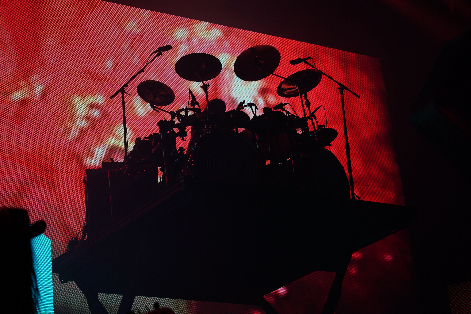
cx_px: 236
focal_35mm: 105
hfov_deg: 19.5
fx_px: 1374
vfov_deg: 13.0
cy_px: 157
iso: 100
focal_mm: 105
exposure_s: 1/160
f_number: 4.5
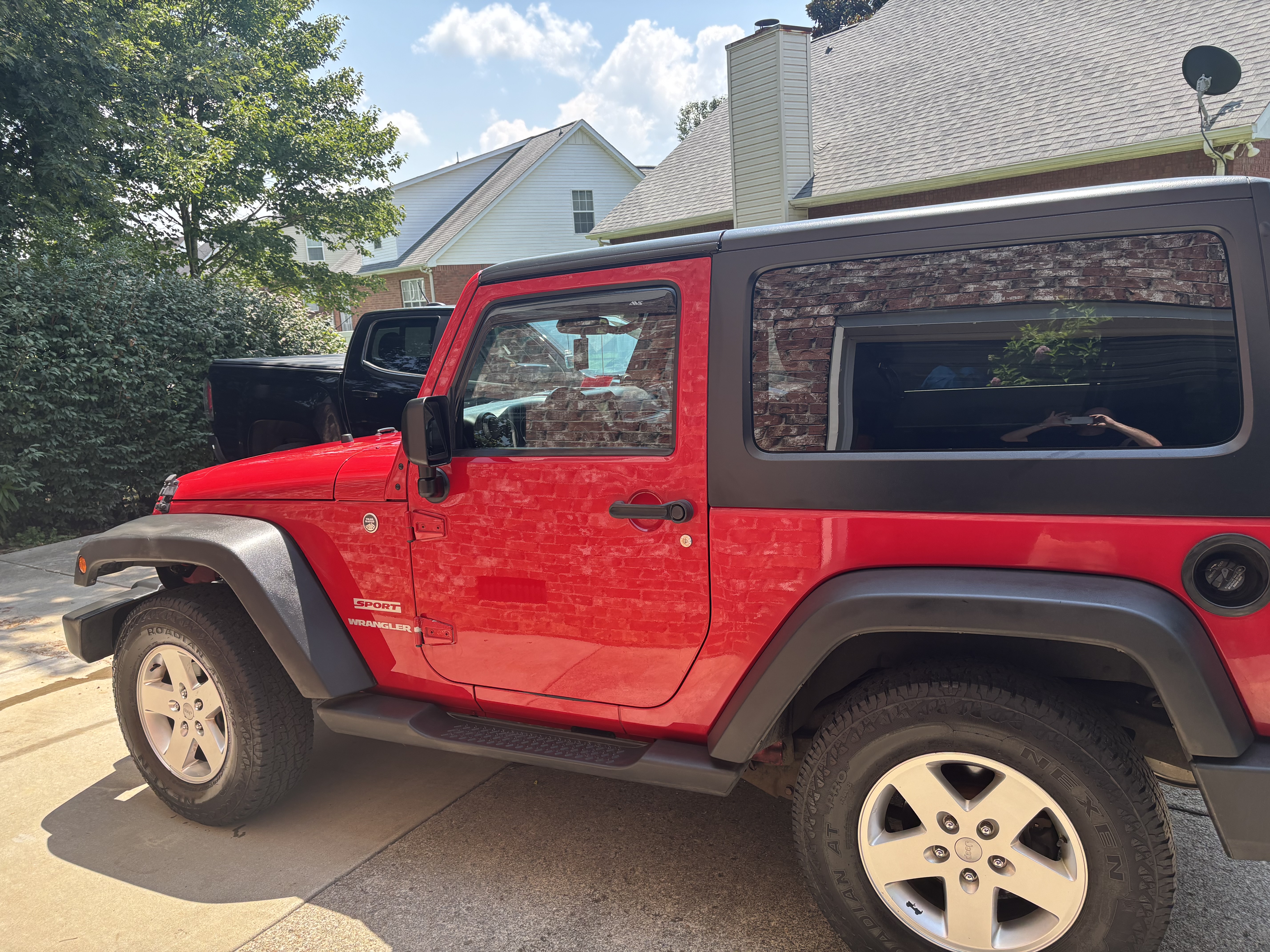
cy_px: 476
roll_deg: +3.4
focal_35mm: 26
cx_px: 635
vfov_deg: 53.1
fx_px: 954
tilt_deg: -6.9
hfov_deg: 67.3
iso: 50
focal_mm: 5.96
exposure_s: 1/634
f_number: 1.6
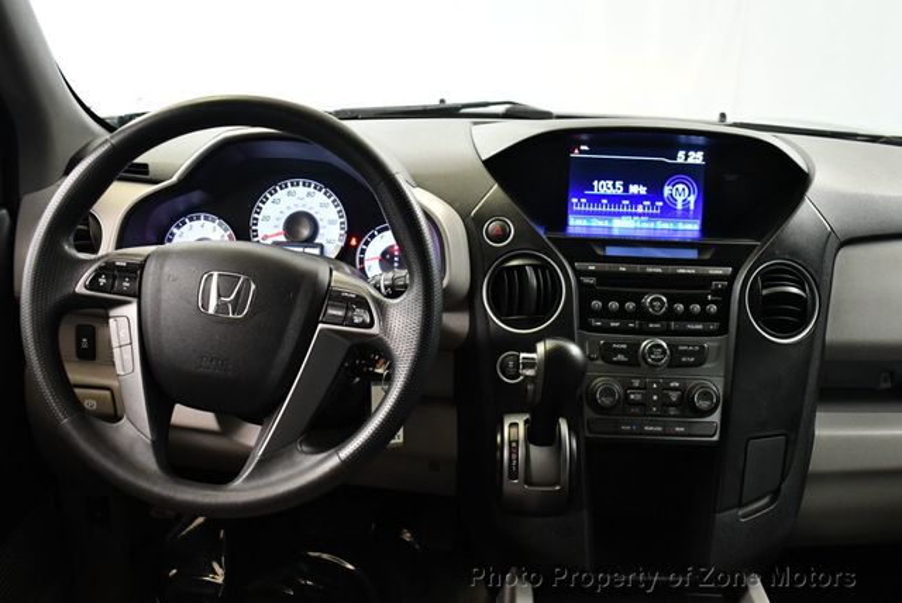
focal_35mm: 36
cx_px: 451
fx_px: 903
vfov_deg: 36.9
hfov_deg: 53.1
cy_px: 302
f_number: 3.5
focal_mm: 18
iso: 3200
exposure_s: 1/80
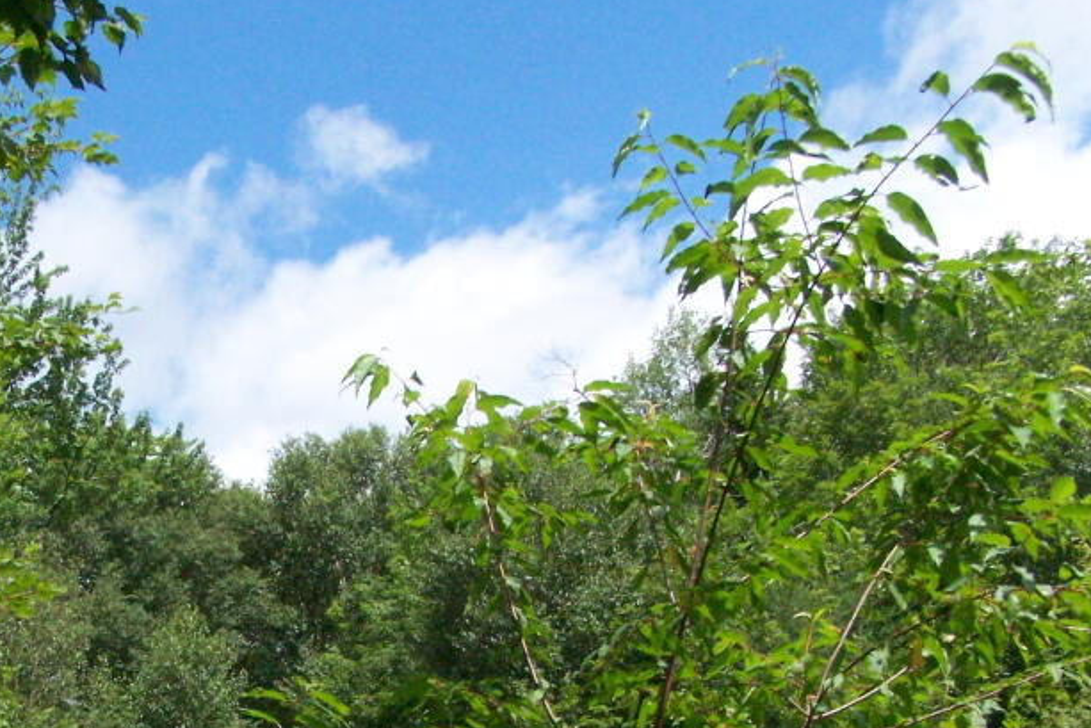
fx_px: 2001
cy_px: 662
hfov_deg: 29.9
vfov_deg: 20.2
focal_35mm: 66
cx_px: 238
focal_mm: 6.3
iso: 400
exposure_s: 1/1600
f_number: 5.6
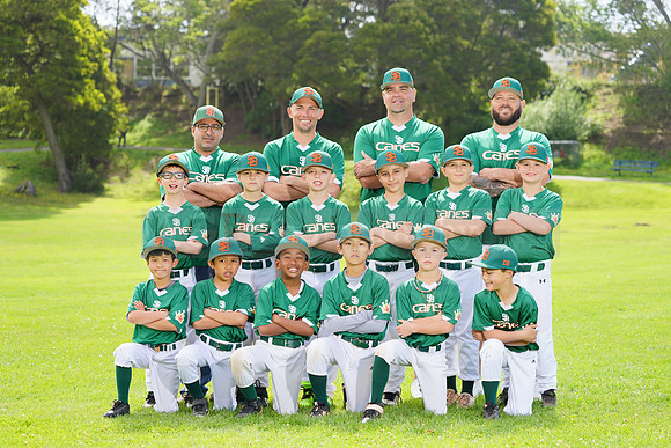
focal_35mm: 100
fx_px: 1864
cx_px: 336
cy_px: 224
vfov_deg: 13.7
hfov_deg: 20.4
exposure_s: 1/250
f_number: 5.6
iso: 100
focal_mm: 100
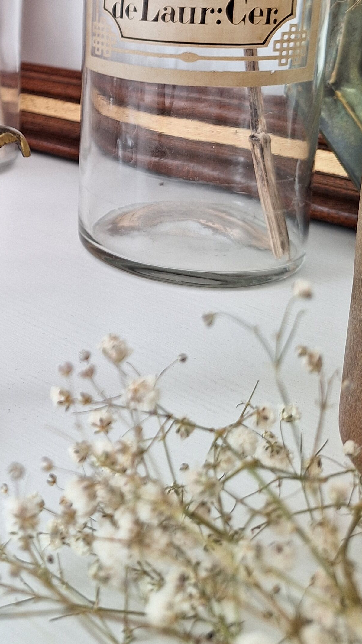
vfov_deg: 40.3
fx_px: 819
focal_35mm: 48
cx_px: -95
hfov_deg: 22.5
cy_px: 88
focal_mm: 5.54
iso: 50
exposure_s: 1/40
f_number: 1.8
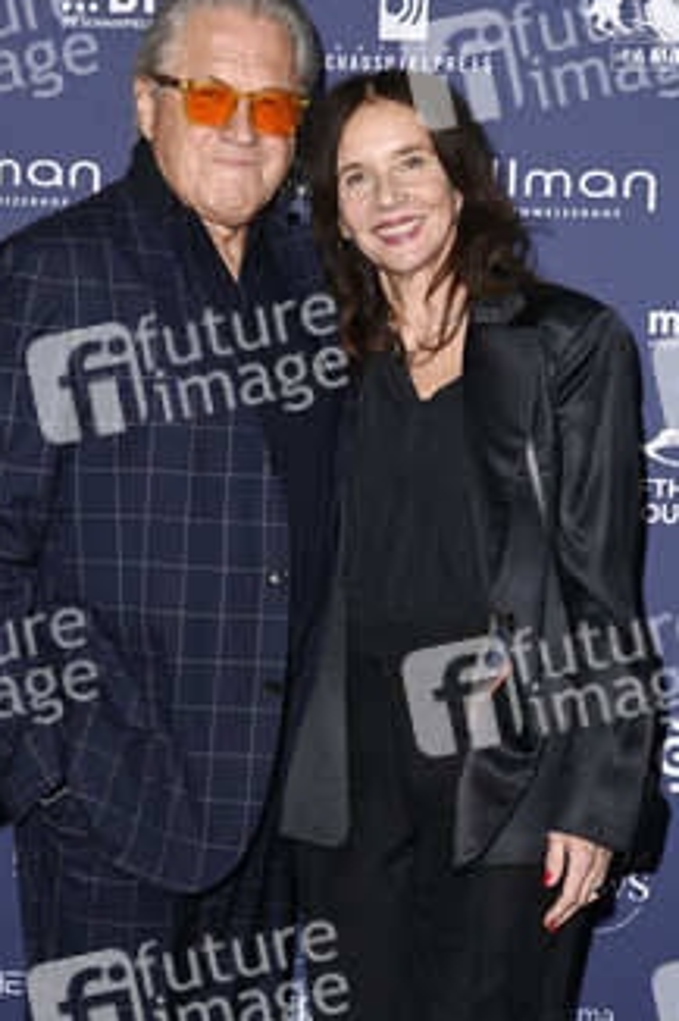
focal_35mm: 76
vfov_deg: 26.7
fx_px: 2152
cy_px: 526
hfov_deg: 17.9
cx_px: 278
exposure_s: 1/320
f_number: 5.6
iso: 320
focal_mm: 62
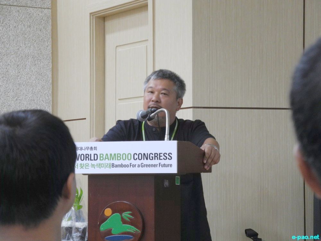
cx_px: 160
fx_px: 1252
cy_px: 120
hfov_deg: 14.6
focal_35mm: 135
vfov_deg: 11.0
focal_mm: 28.9
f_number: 5
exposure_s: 1/13
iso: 400
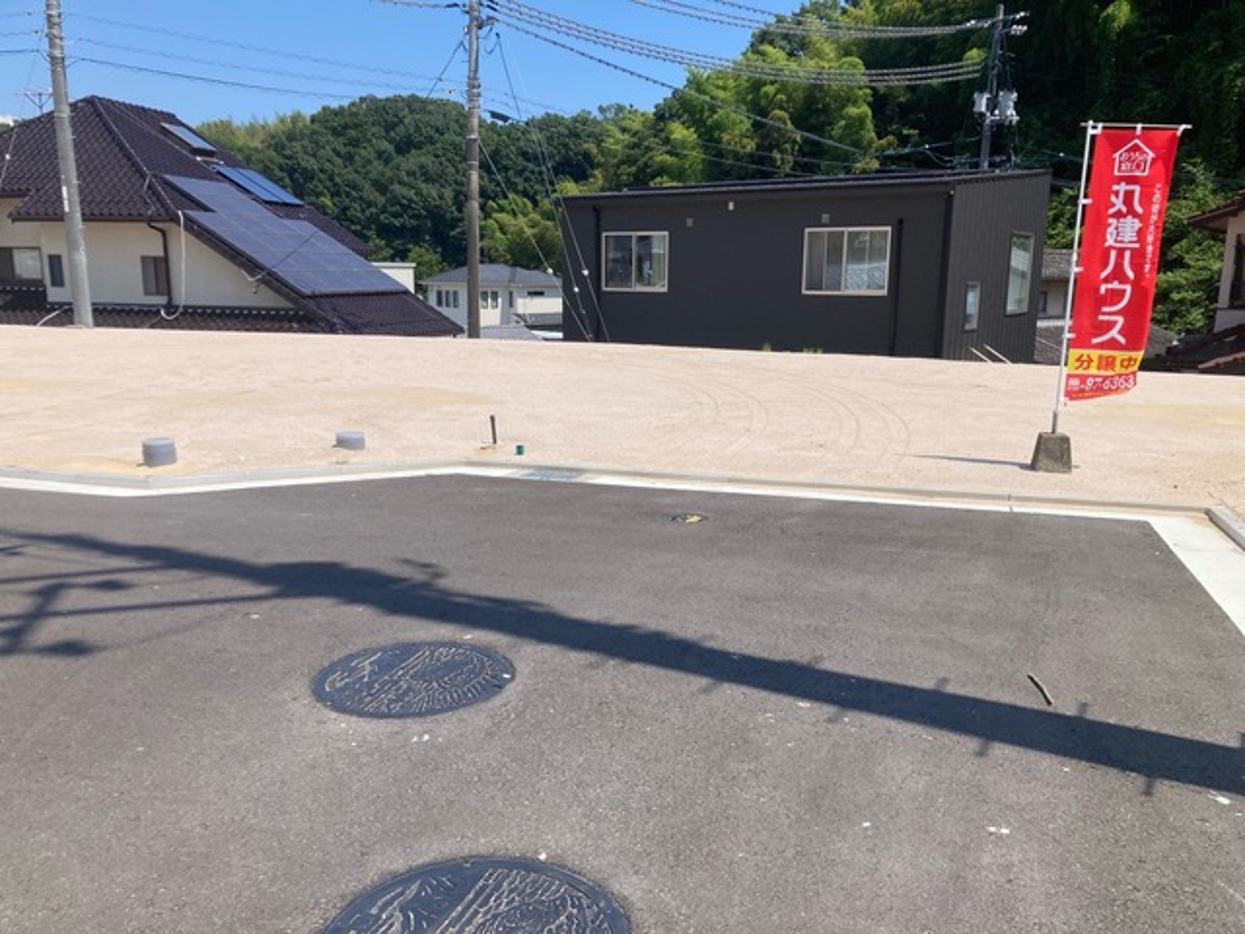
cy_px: 467
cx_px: 622
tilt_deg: -10.2
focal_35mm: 28
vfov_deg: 49.7
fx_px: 1007
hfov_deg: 63.4
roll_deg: -1.1
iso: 20
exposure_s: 1/2433
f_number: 1.8
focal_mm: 3.99
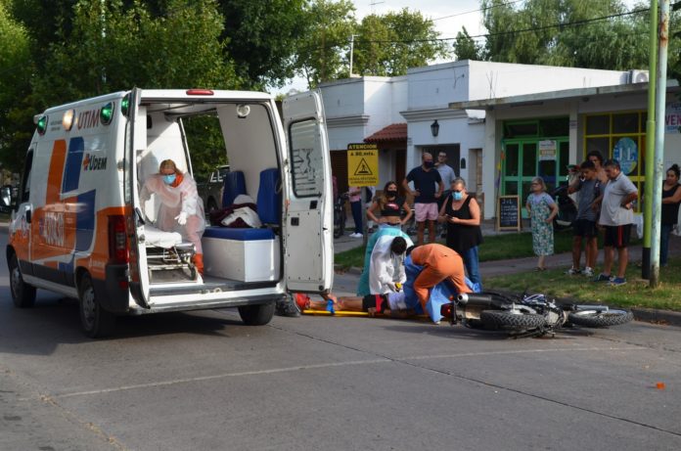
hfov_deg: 33.5
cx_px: 340
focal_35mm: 60
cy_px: 226
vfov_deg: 22.5
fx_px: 1133
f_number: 8
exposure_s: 1/250
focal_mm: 40
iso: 180
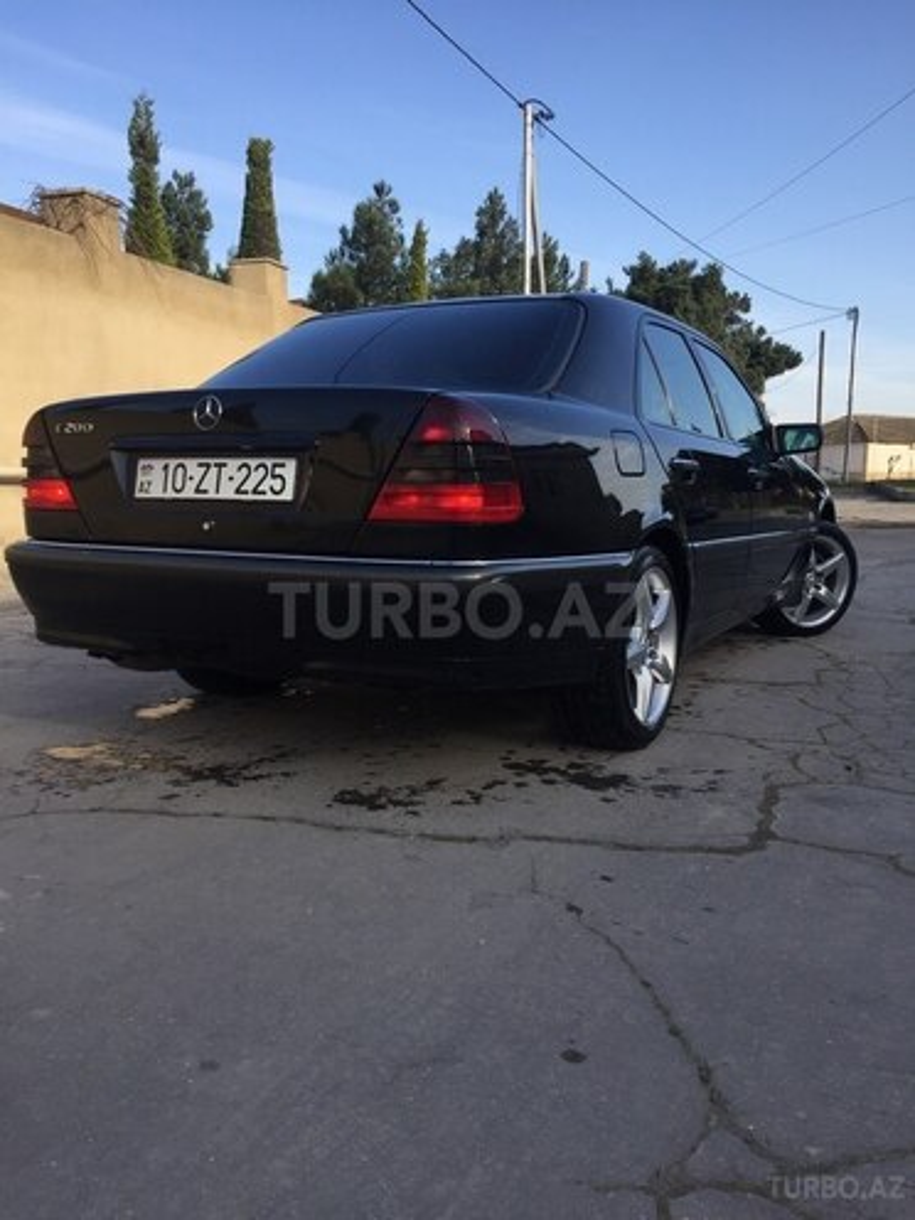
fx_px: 1022
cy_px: 610
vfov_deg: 61.7
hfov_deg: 48.2
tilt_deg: -5.3
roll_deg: +0.8
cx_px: 458
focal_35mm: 29
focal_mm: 4.15
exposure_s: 1/824
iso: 32
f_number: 2.2
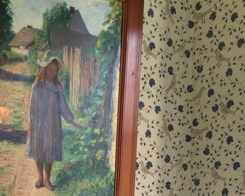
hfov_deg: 28.9
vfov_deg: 22.0
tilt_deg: -4.7
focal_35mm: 65
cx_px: 79
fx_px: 471
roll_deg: +0.1
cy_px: 226
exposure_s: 1/60
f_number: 2.2
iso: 32
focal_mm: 4.15
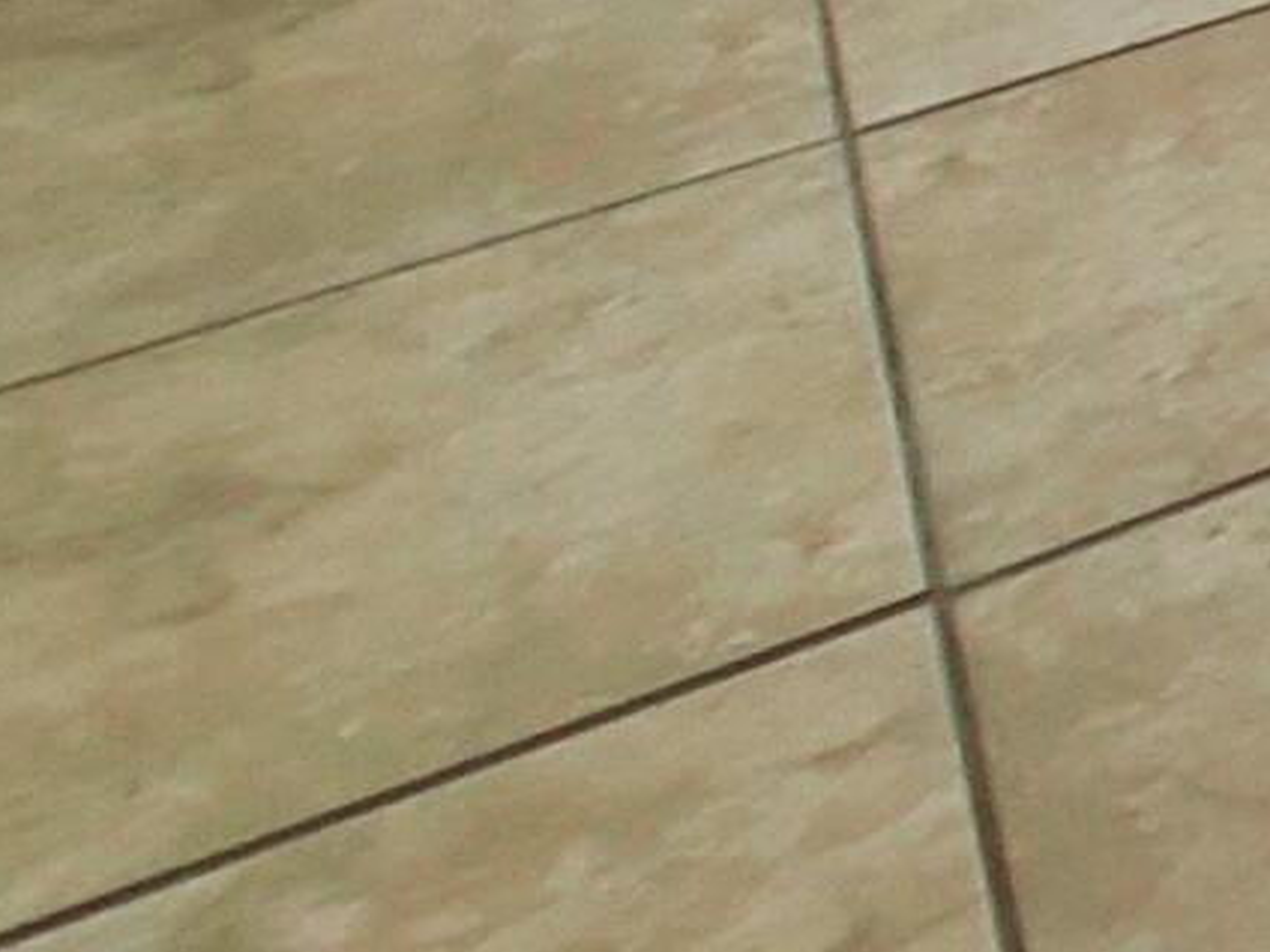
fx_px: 3375
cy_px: -901
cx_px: 4382
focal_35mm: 92
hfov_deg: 9.7
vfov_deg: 13.8
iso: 64
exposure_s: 1/60.2
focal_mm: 2.2
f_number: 2.2
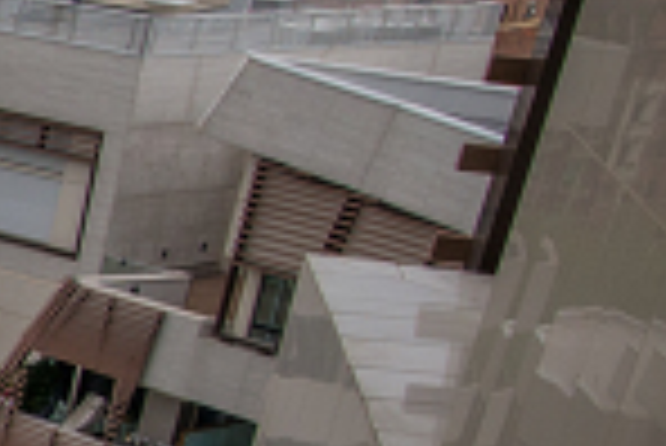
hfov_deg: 12.7
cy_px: 550
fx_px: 2000
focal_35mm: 108
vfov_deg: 12.4
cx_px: -1094
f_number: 8
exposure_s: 1/400
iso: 400
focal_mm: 16
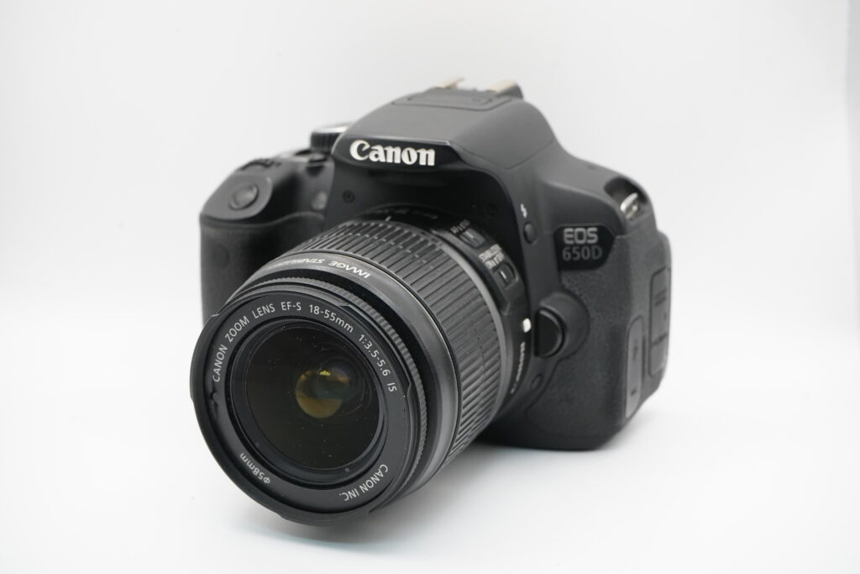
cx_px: 430
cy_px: 287
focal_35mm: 62
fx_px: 1481
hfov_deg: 32.4
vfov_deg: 21.9
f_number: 11
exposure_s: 1/125
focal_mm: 62
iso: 4000
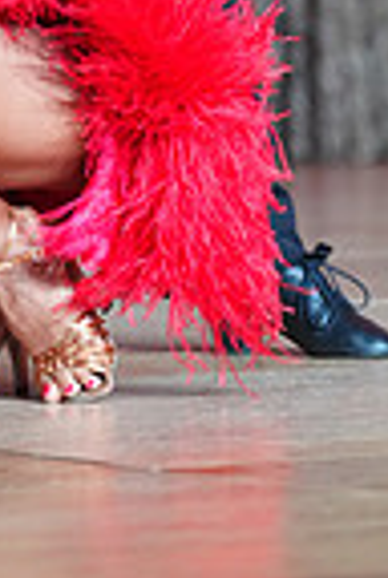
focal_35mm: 494
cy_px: -404
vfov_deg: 4.1
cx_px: 79
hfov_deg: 2.8
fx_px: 7947
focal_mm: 122
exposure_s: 1/250
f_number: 2.8
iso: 2000
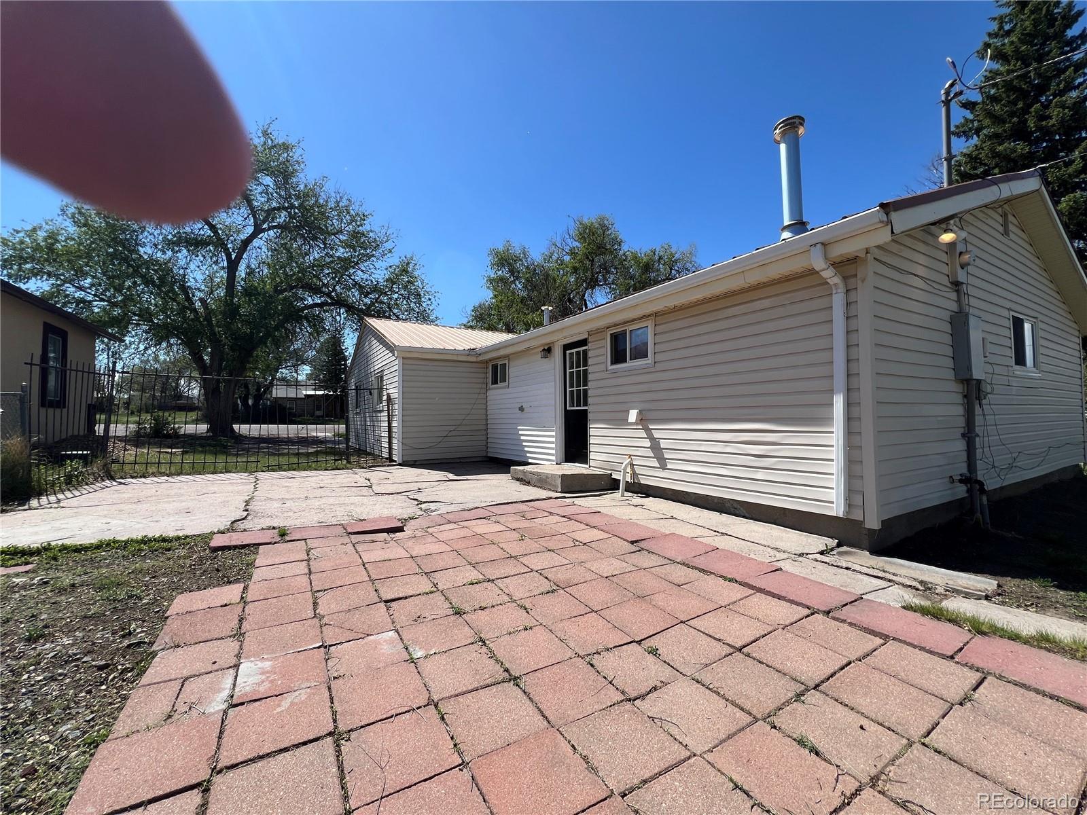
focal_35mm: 13
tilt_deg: +2.1
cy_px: 408
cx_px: 544
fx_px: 408
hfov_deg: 106.2
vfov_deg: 89.9
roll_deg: +1.8
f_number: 1.8
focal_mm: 1.57
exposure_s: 1/1980
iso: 32
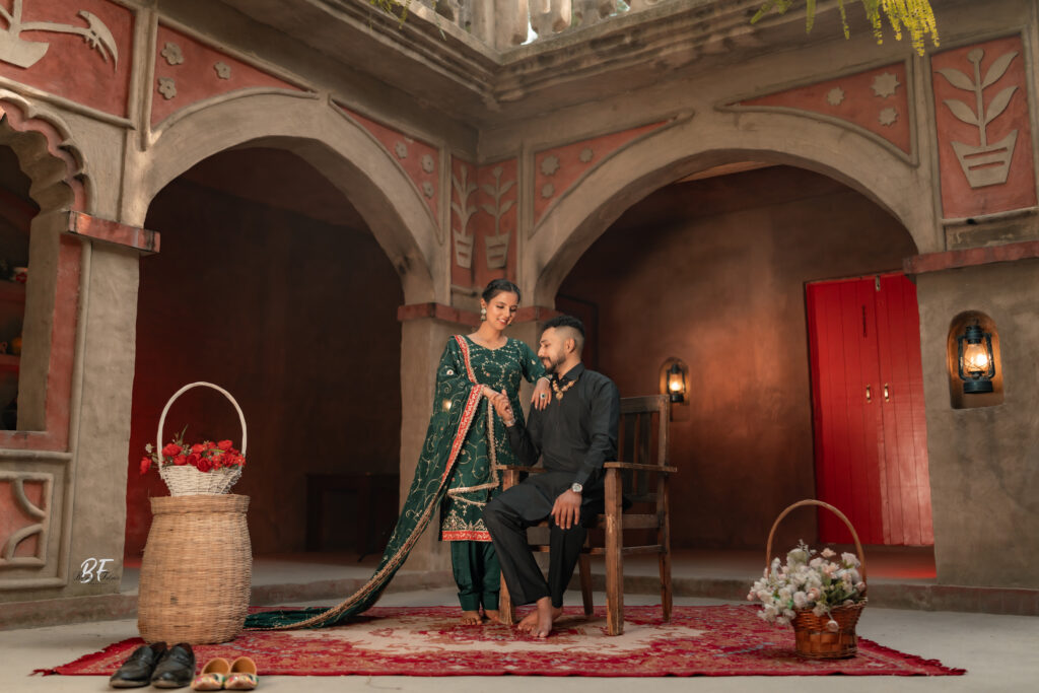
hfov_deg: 54.4
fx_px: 1010
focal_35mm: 35
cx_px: 520
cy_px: 346
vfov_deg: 37.9
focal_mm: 35
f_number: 1.4
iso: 160
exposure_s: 1/200
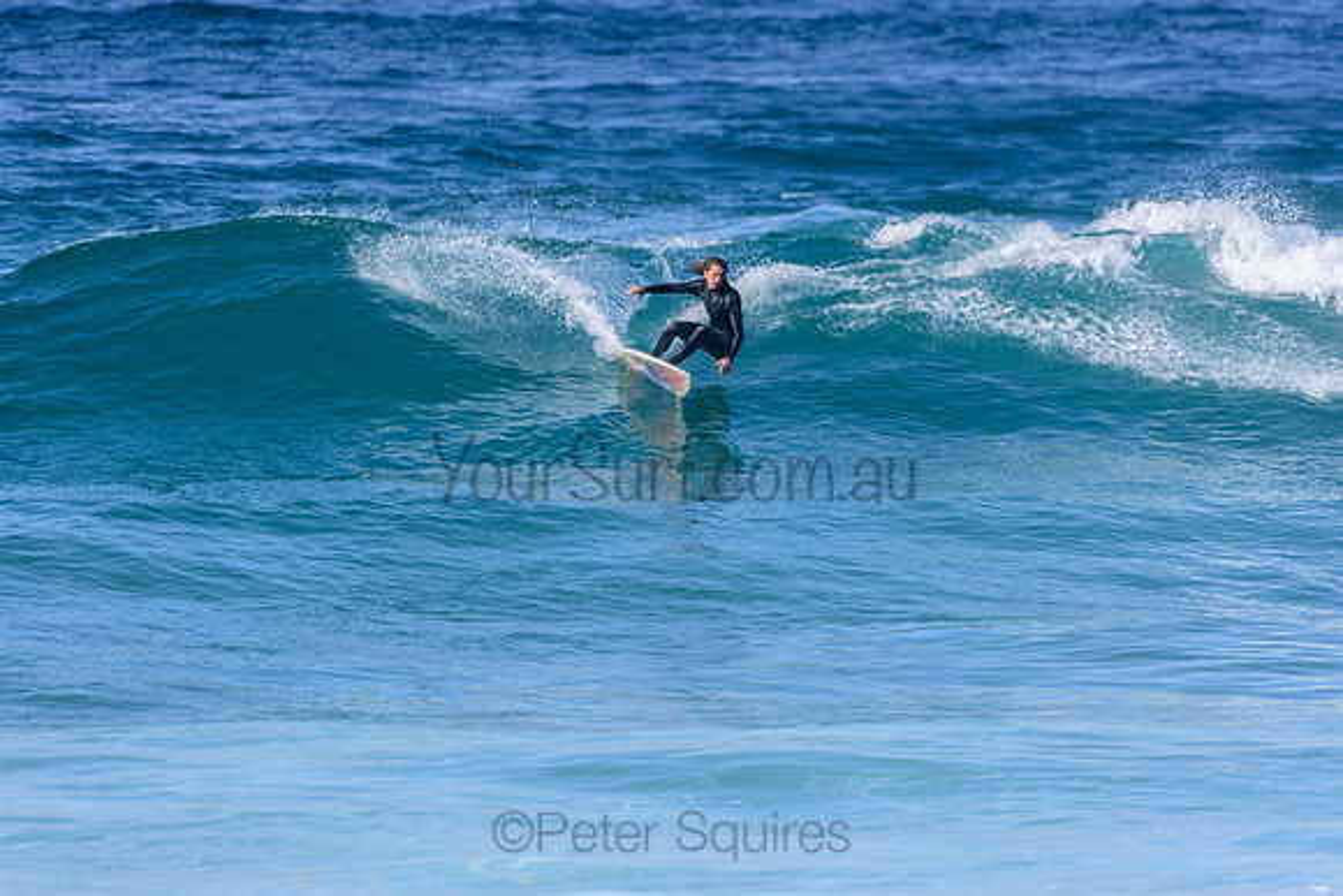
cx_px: 672
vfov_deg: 1.8
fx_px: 27984
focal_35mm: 750
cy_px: 448
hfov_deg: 2.7
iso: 360
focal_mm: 500
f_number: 5.6
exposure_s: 1/2000
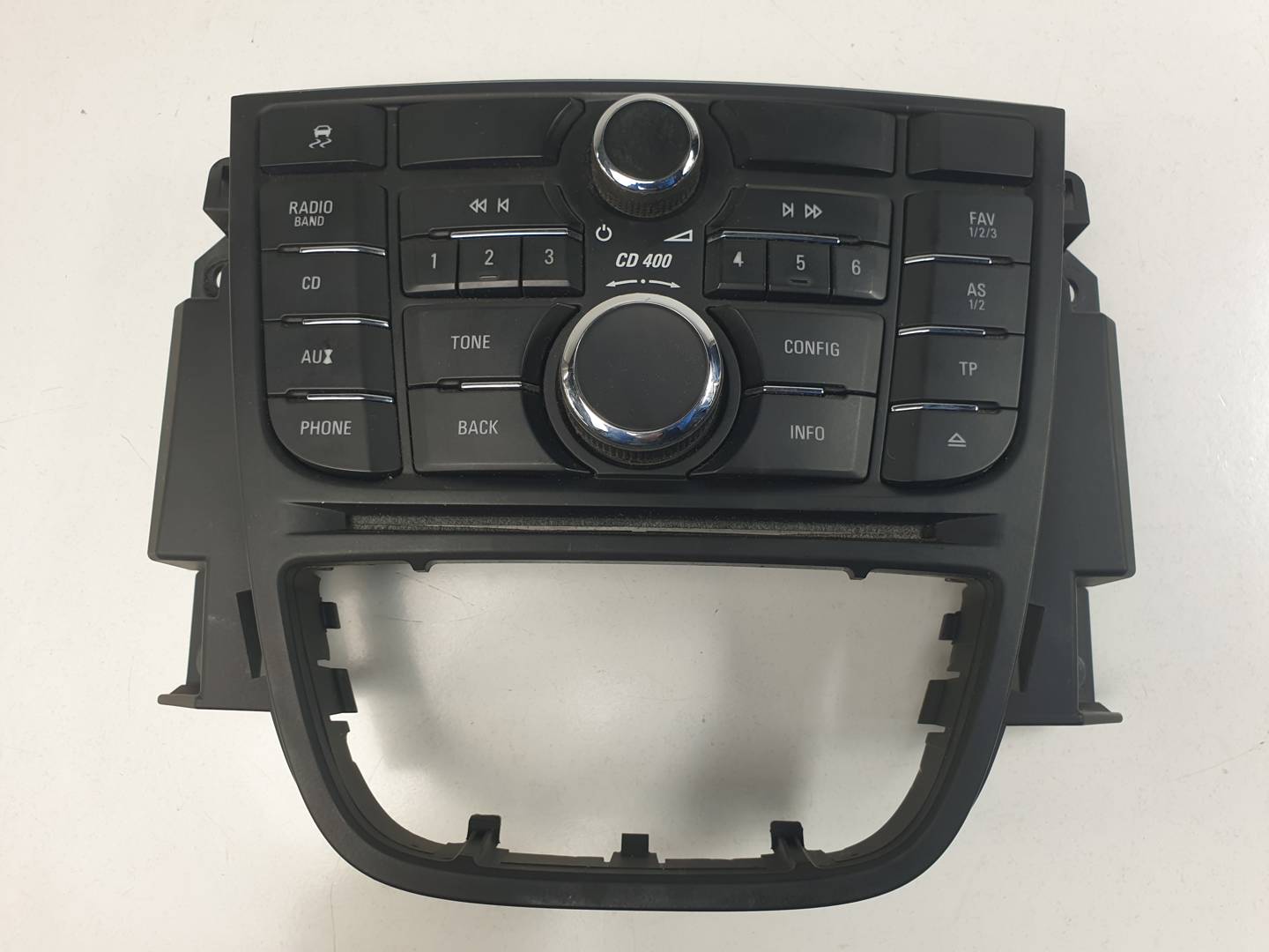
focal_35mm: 26
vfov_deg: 53.1
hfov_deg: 67.3
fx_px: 953
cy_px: 476
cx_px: 634
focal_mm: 4.3
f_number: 2.4
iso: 50
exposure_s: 1/100
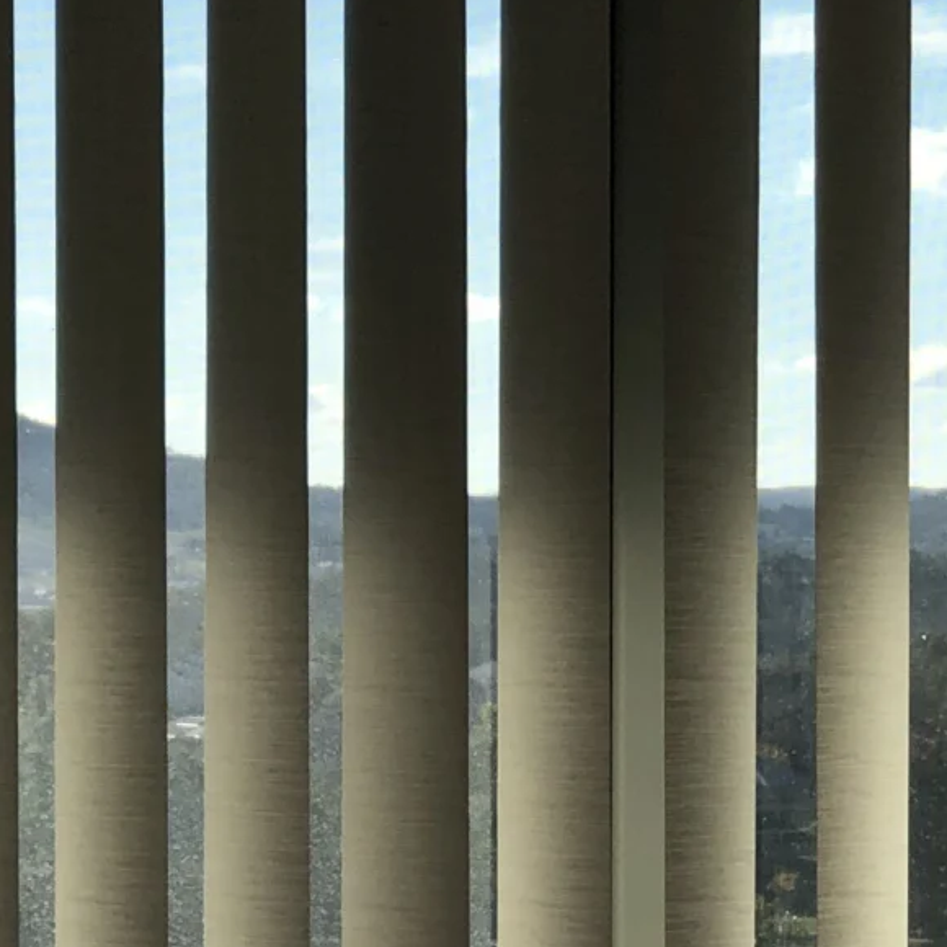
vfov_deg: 8.5
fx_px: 6283
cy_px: 1167
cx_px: 673
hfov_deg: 8.6
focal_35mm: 203
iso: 16
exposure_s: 1/564
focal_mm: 6
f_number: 2.4
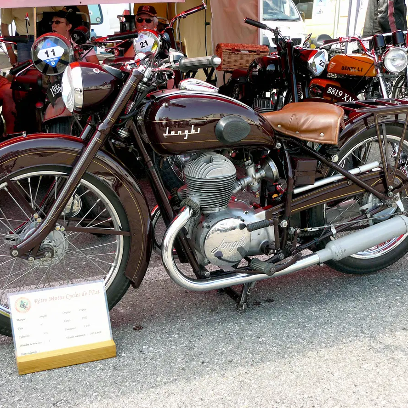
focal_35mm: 43
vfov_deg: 39.2
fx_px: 573
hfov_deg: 39.2
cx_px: 209
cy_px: 202
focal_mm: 6
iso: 100
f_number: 3.6
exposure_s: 1/125
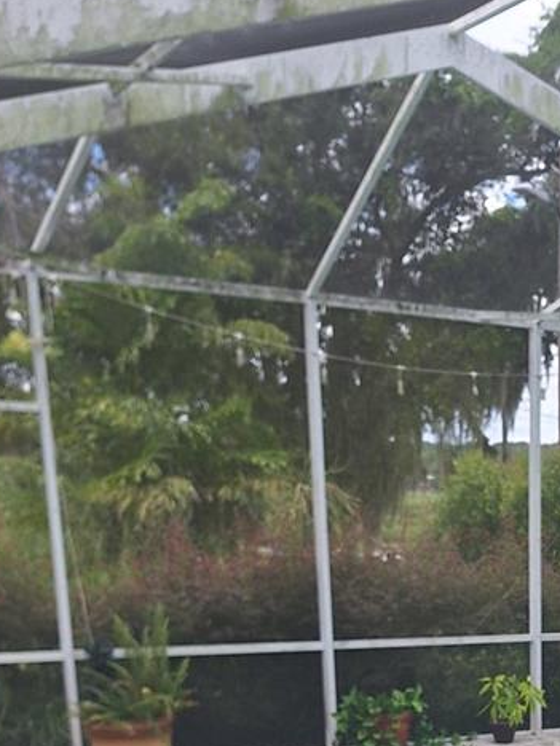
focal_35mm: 59
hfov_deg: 23.0
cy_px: 870
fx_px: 1273
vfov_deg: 28.8
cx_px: 646
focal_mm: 5.54
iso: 40
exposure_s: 1/711
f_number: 1.8
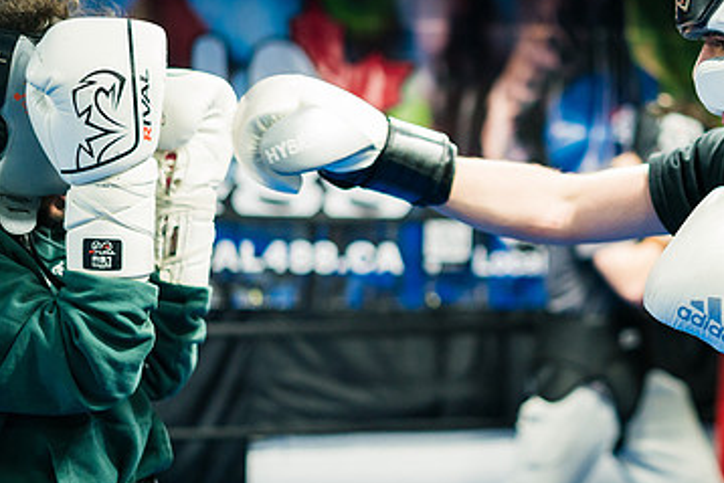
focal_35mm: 81
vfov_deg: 16.9
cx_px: 552
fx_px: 1630
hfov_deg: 24.7
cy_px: 199
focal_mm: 50
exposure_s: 1/640
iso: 2000
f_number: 1.8
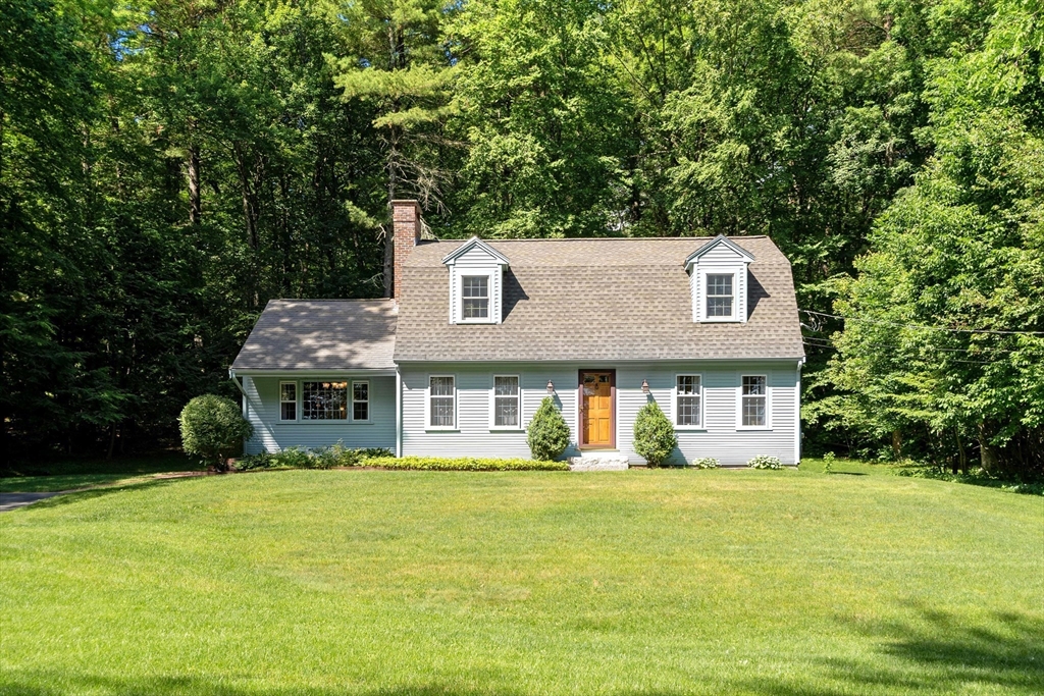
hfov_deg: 57.2
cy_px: 348
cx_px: 522
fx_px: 957
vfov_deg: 40.0
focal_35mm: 33
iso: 160
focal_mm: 22
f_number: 8
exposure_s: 1/125
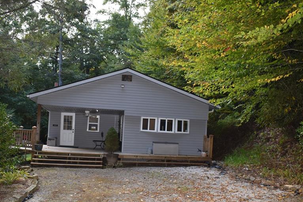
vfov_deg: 36.7
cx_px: 127
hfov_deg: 52.9
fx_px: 303
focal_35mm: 36
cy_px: 124
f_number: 4.5
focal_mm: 18
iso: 800
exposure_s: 1/80
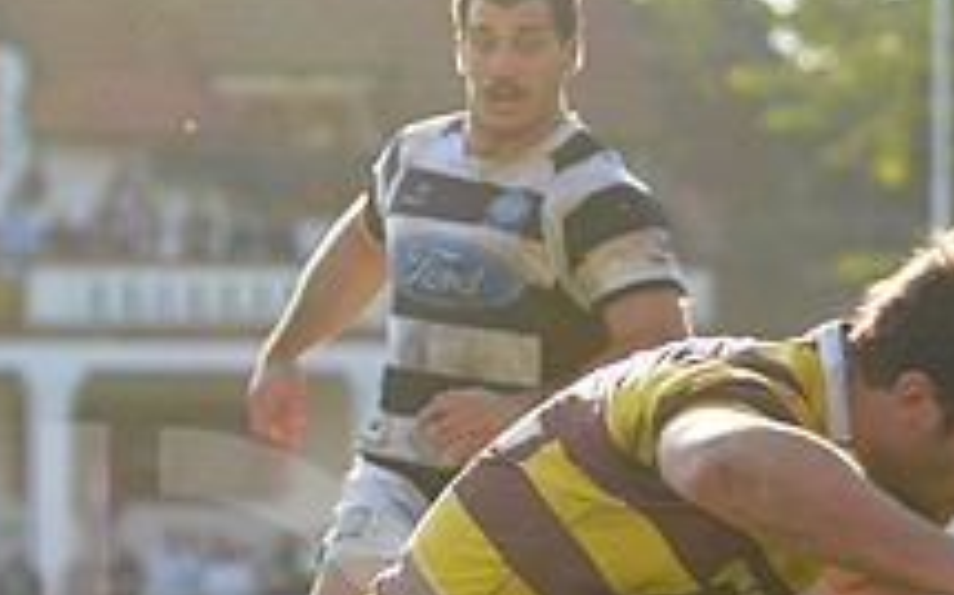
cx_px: 919
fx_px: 8573
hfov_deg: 6.4
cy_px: 757
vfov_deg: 4.0
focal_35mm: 330
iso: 320
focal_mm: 120
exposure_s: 1/640
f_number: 4
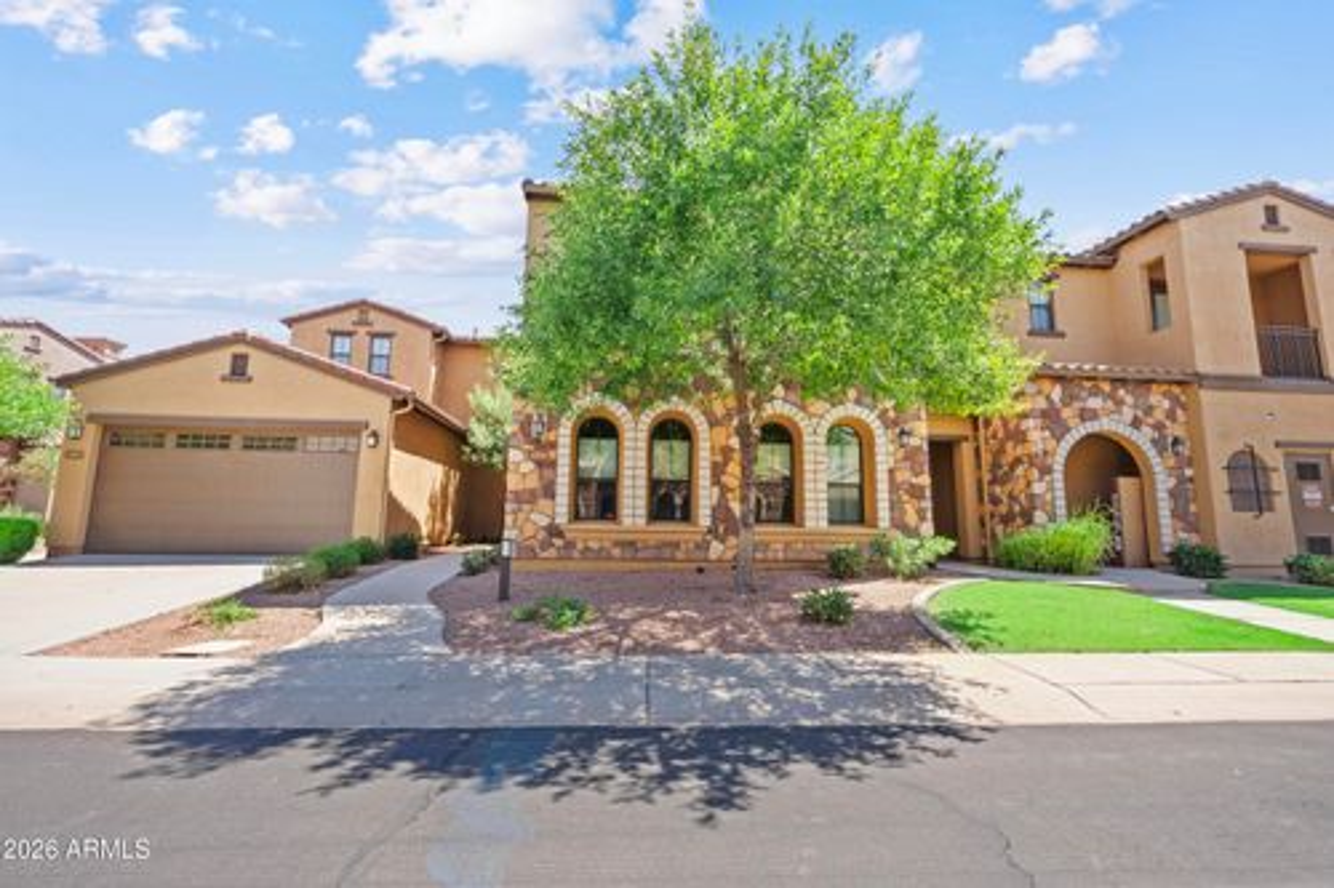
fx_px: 519
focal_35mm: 14
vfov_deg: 81.2
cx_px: 667
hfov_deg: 104.3
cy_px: 444
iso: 640
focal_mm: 14
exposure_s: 1/25
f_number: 16
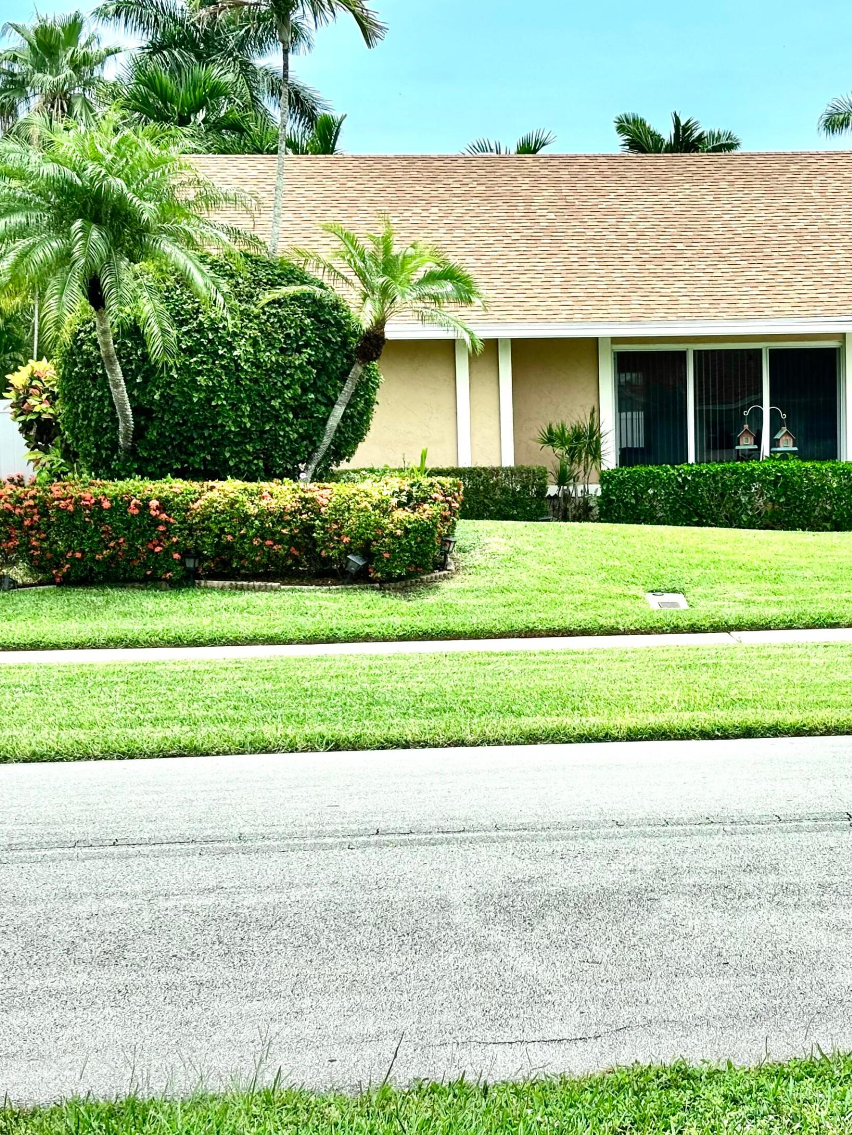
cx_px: 650
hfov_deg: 20.8
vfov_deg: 27.8
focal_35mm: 70
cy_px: 569
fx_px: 2297
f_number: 1.6
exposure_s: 1/3937
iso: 40
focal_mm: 5.96
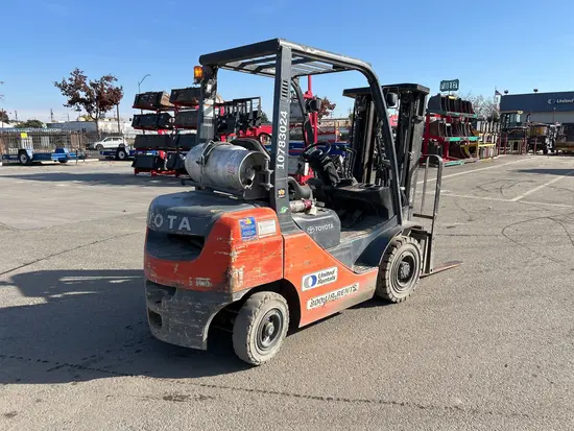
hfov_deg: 67.3
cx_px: 287
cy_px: 216
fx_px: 431
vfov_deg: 53.1
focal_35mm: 26
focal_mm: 5.7
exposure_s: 1/3257
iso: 50
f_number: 1.5
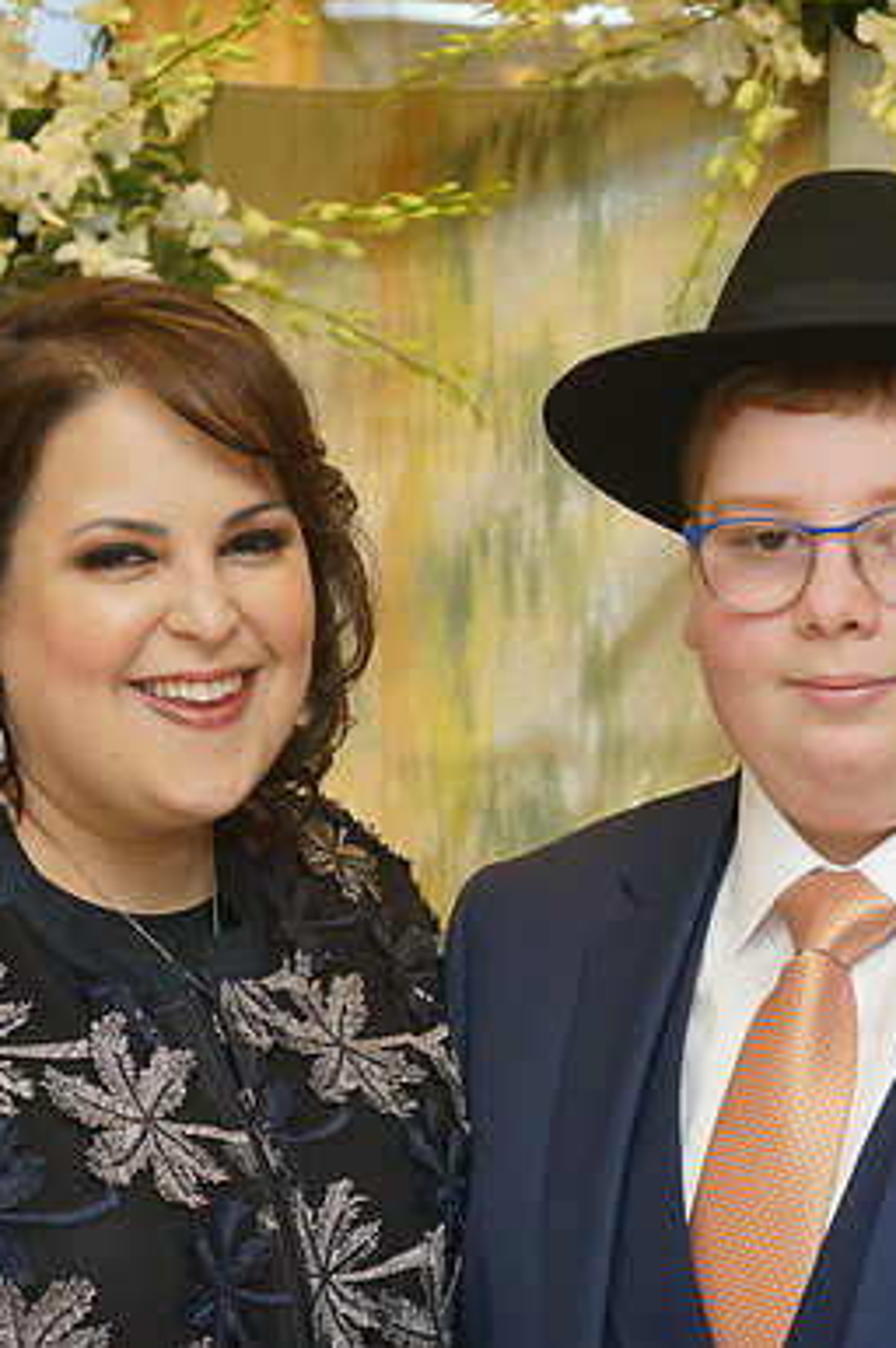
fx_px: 3553
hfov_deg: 14.4
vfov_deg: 21.5
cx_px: 556
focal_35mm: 95
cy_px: 674
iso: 400
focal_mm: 63
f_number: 5.6
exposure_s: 1/100
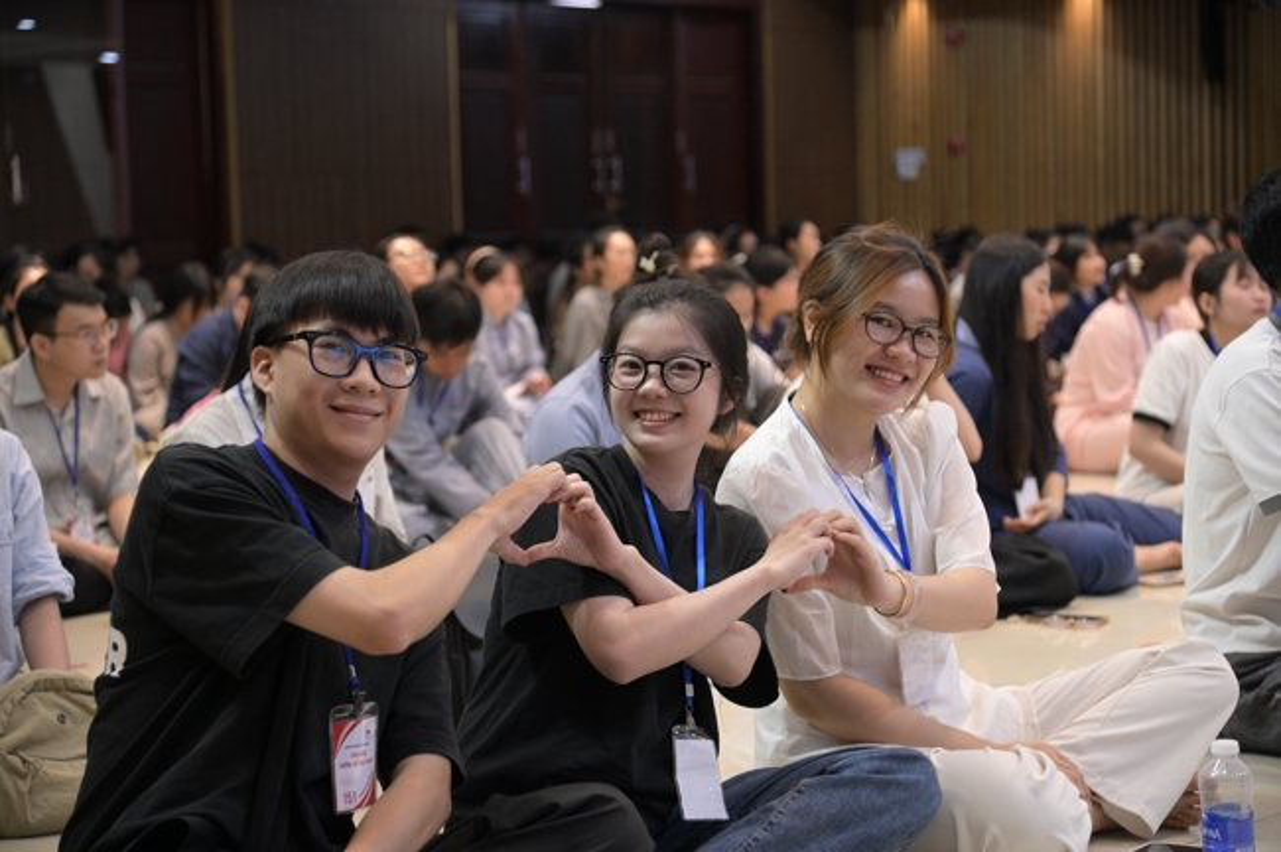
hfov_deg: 27.0
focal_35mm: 75
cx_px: 640
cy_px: 426
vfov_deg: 18.1
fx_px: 2666
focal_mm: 75
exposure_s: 1/125
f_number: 4
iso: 3200
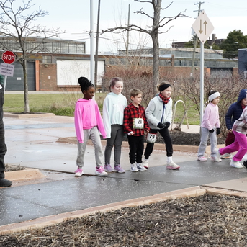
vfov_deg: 23.1
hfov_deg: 23.0
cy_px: 120
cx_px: 156
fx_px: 605
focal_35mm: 75
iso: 10000
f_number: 5
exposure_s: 1/8000
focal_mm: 55
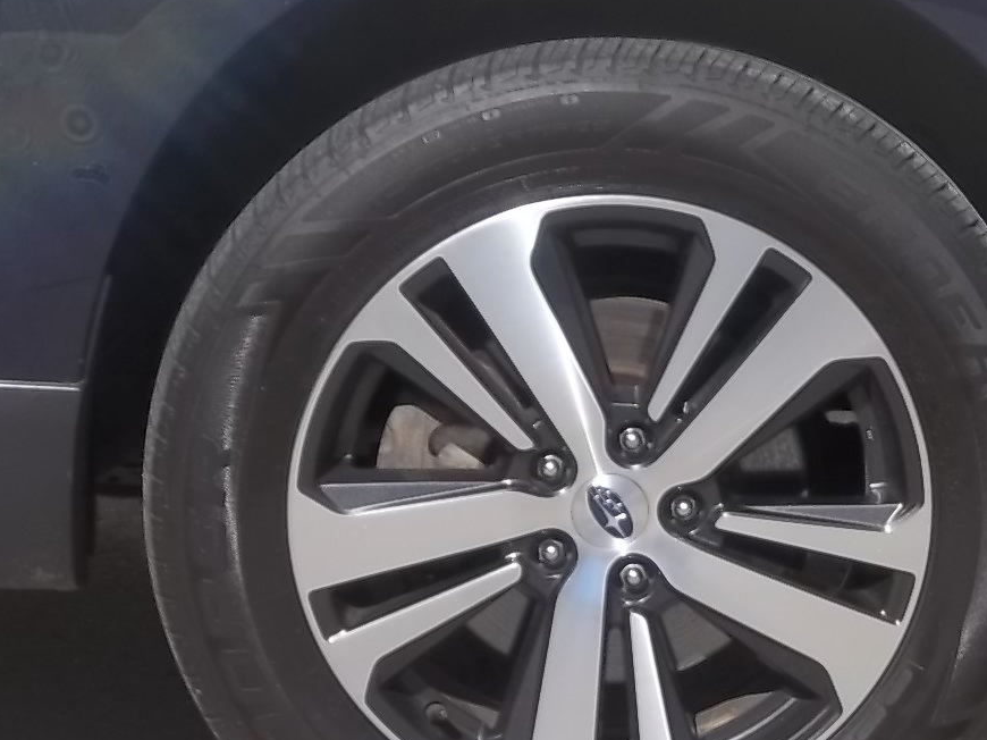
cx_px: 630
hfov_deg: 15.0
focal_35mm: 131
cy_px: 483
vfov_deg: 11.3
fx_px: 3734
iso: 64
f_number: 4.18
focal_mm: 15.99
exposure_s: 1/500
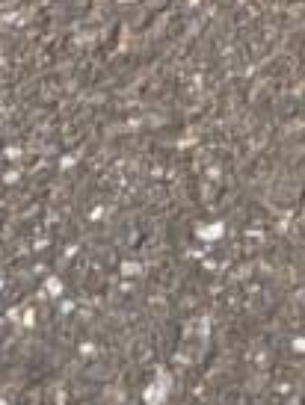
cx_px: 1113
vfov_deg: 7.8
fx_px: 2276
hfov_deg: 6.5
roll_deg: +3.3
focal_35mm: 194
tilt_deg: -25.4
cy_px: -1055
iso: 50
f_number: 1.6
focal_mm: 5.96
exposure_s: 1/907
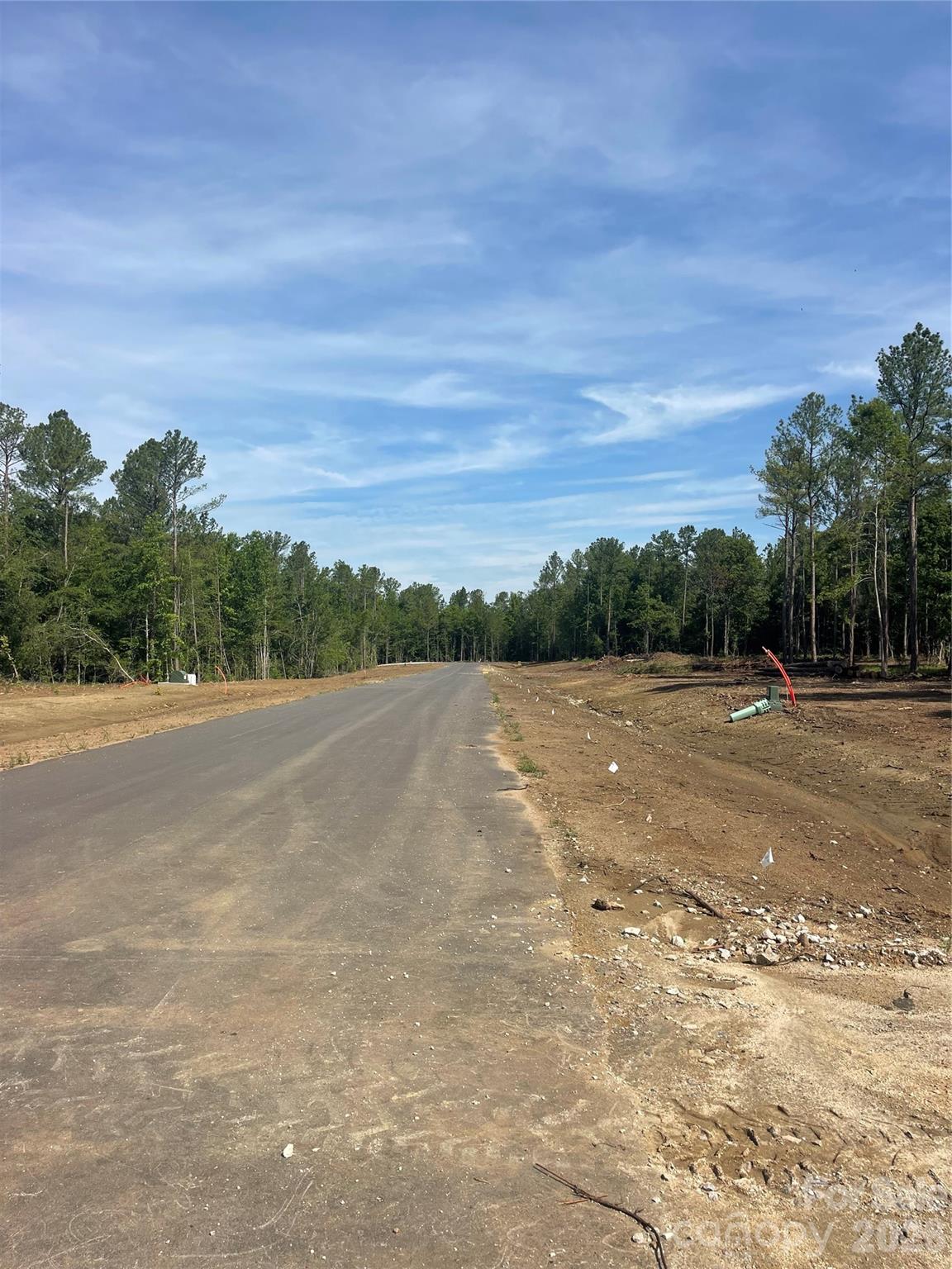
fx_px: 917
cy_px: 634
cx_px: 476
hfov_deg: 54.9
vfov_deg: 69.4
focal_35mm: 25
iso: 32
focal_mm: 5.1
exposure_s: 1/4202
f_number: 1.6
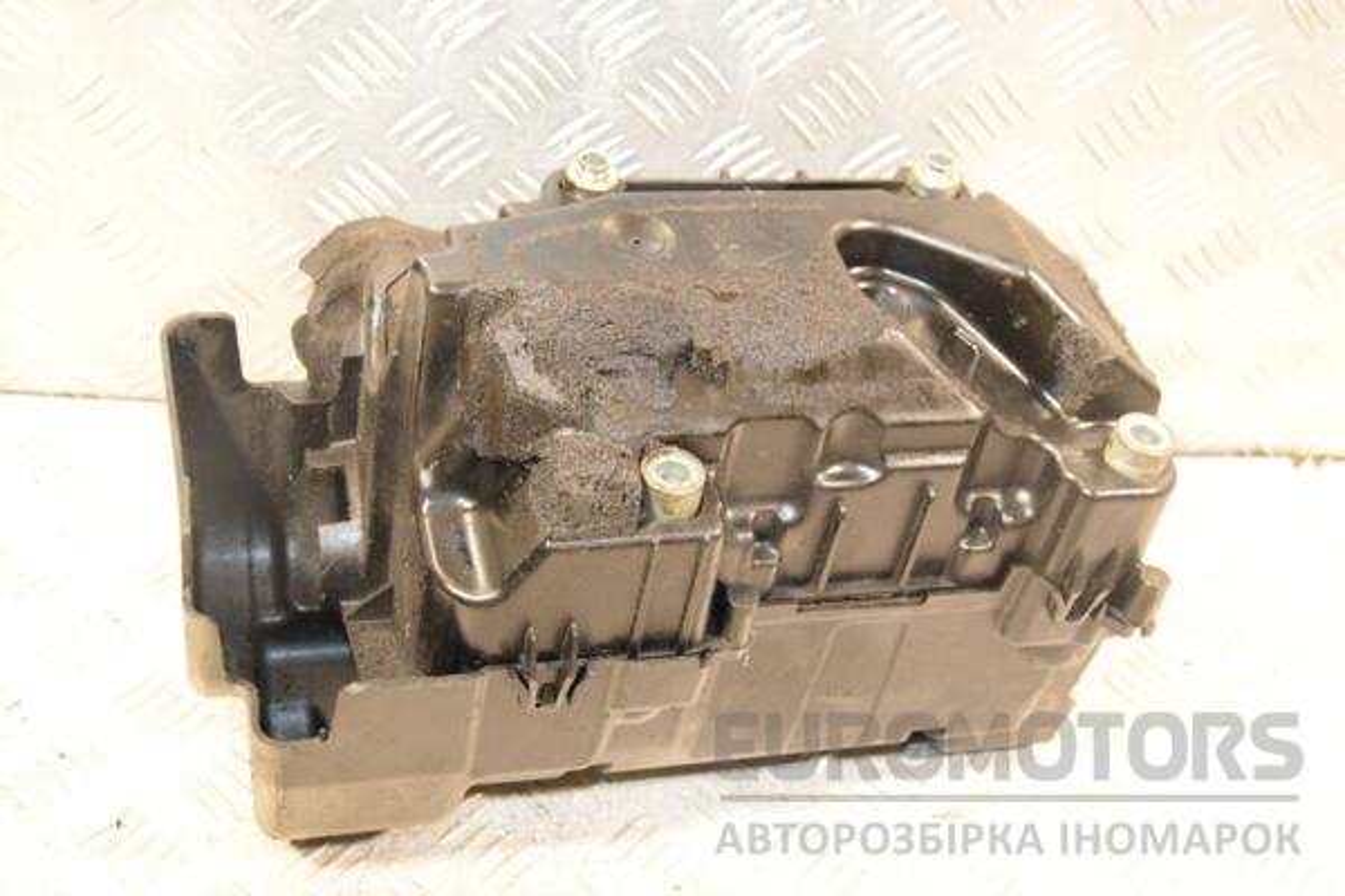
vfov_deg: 28.1
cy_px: 448
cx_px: 672
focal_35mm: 48
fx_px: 1793
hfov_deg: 41.1
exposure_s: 1/80
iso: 1600
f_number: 5.6
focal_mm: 32
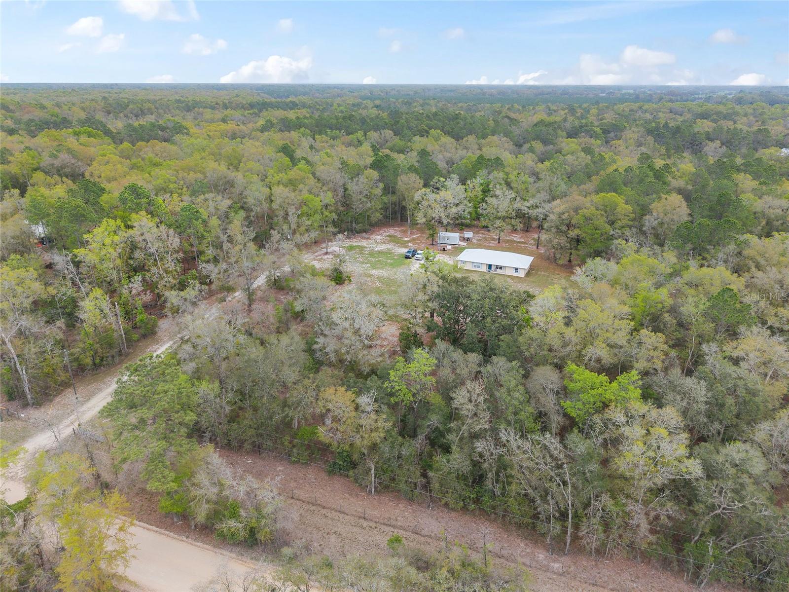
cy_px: 296
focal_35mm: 24
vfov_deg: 56.8
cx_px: 394
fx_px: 547
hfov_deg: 71.6
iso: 350
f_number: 1.8
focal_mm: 8.67
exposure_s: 1/800
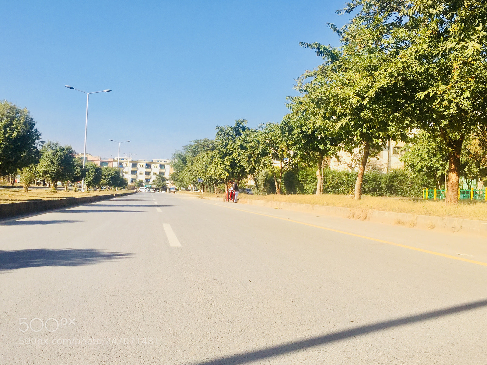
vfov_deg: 48.2
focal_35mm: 29
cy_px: 182
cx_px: 244
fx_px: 408
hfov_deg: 61.7
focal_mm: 4.15
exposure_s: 1/1799
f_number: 2.2
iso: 32
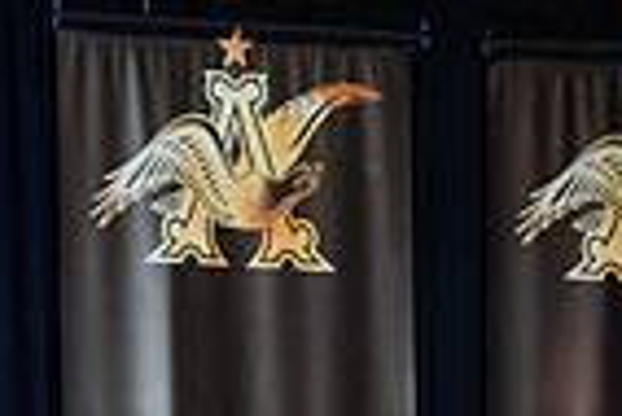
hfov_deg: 3.2
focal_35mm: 647
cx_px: 39
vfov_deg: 2.1
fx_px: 11190
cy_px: 843
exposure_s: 1/320
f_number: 2.8
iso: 7200
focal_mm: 155
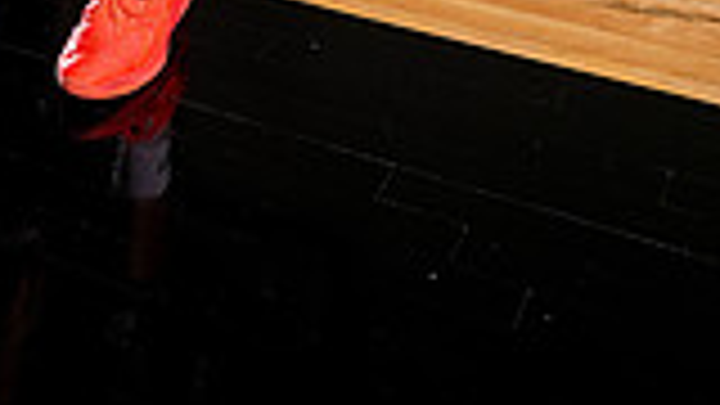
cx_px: 180
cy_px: -580
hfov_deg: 27.5
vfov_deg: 12.4
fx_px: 1451
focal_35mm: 76
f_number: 7.1
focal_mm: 25.8
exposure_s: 1/200
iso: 640
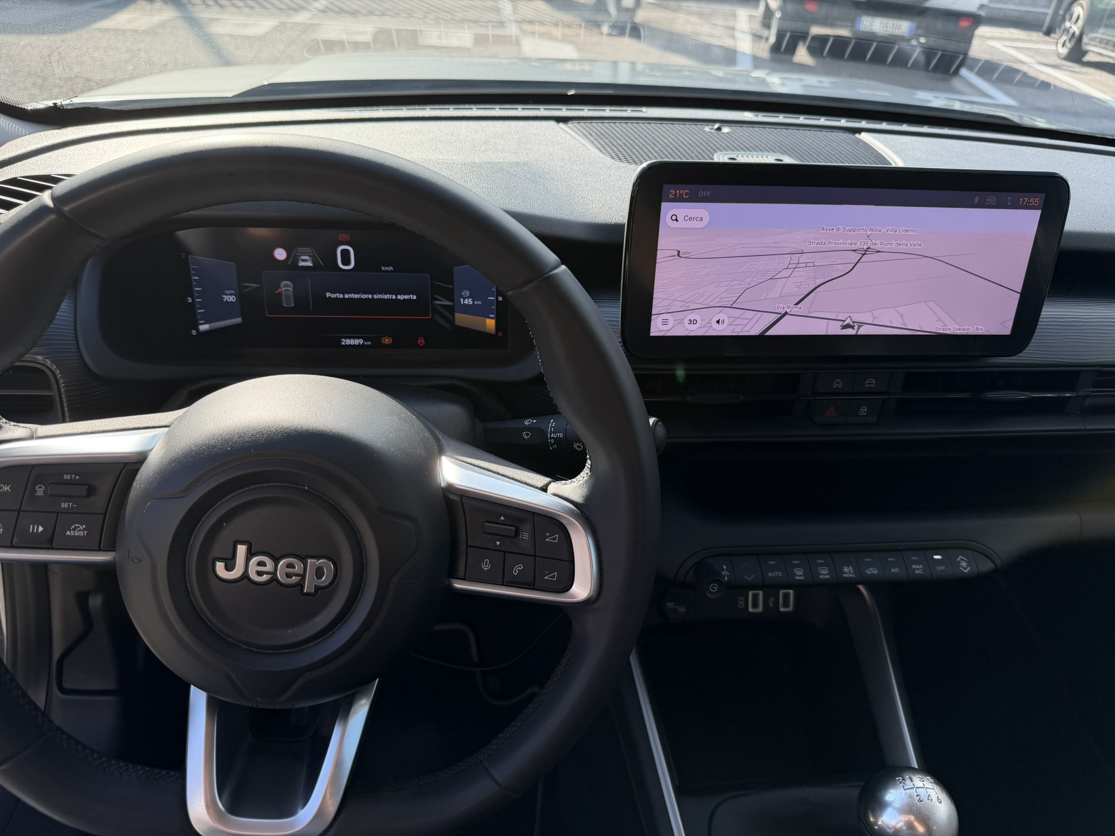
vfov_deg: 56.8
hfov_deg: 71.6
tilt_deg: -34.1
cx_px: 558
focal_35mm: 24
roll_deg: -4.6
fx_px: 773
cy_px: 418
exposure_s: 1/1271
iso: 80
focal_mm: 6.76
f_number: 1.78
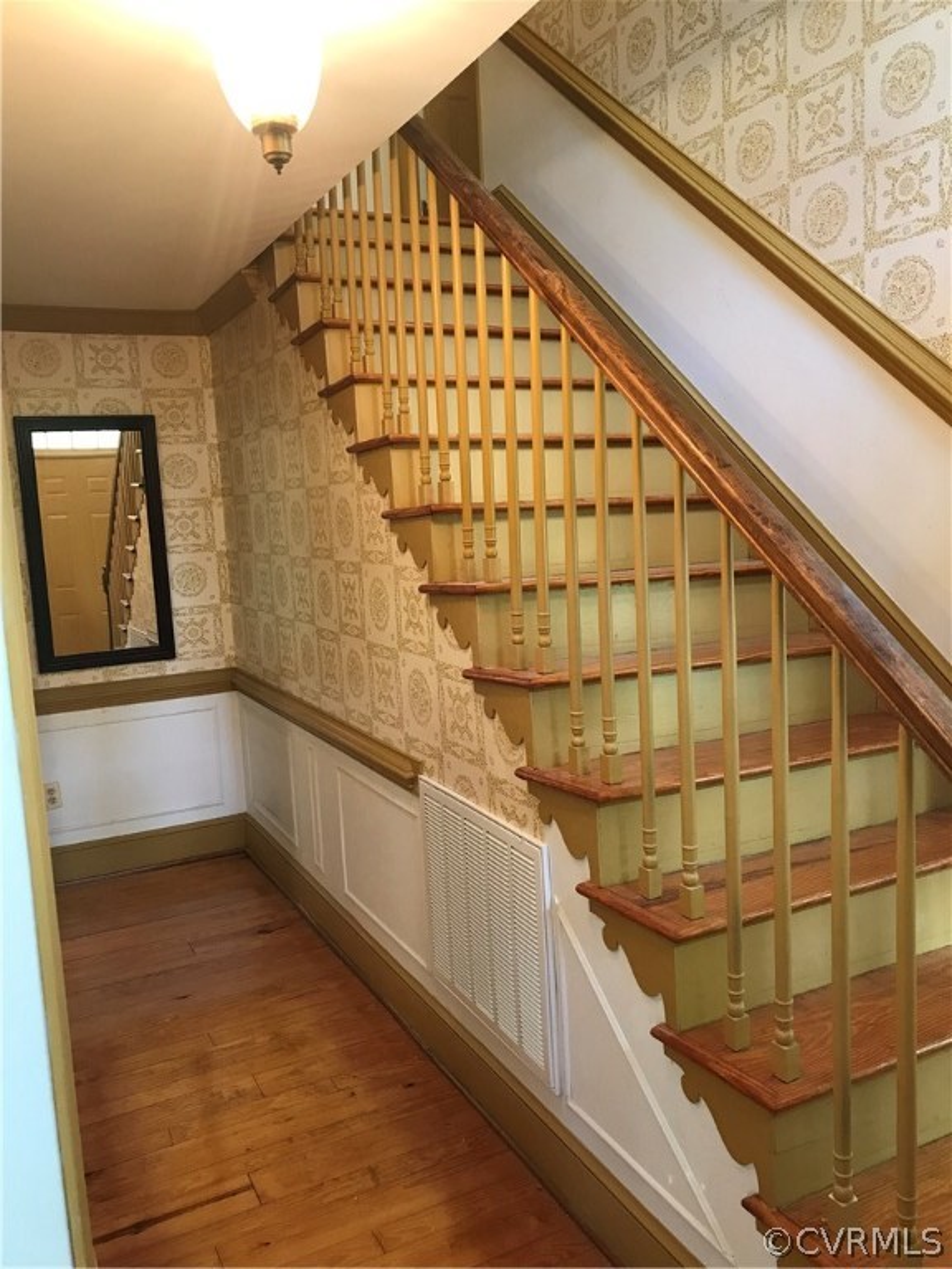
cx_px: 476
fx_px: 1027
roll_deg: +3.5
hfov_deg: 49.7
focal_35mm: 28
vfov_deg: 63.4
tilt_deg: -5.9
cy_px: 634
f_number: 1.8
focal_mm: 3.99
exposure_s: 1/15
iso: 40
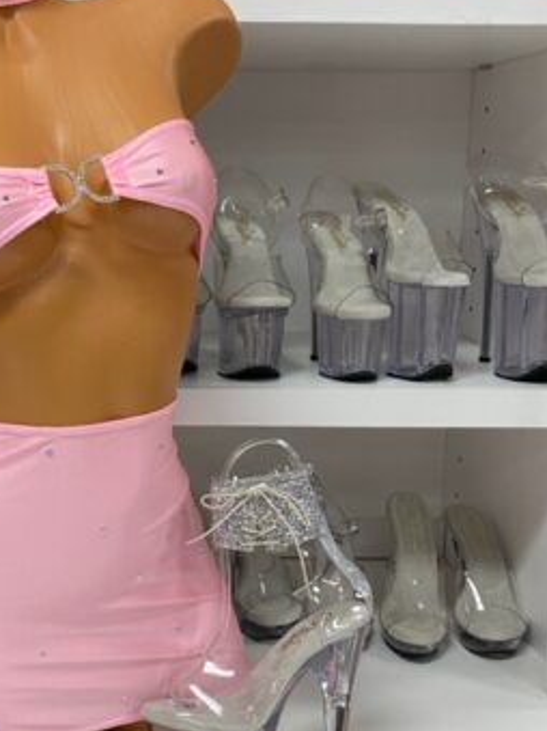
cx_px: 71
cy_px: 377
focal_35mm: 46
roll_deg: -0.1
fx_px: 970
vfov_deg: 41.2
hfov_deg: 30.3
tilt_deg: -11.5
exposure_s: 1/64
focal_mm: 4.25
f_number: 1.8
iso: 125
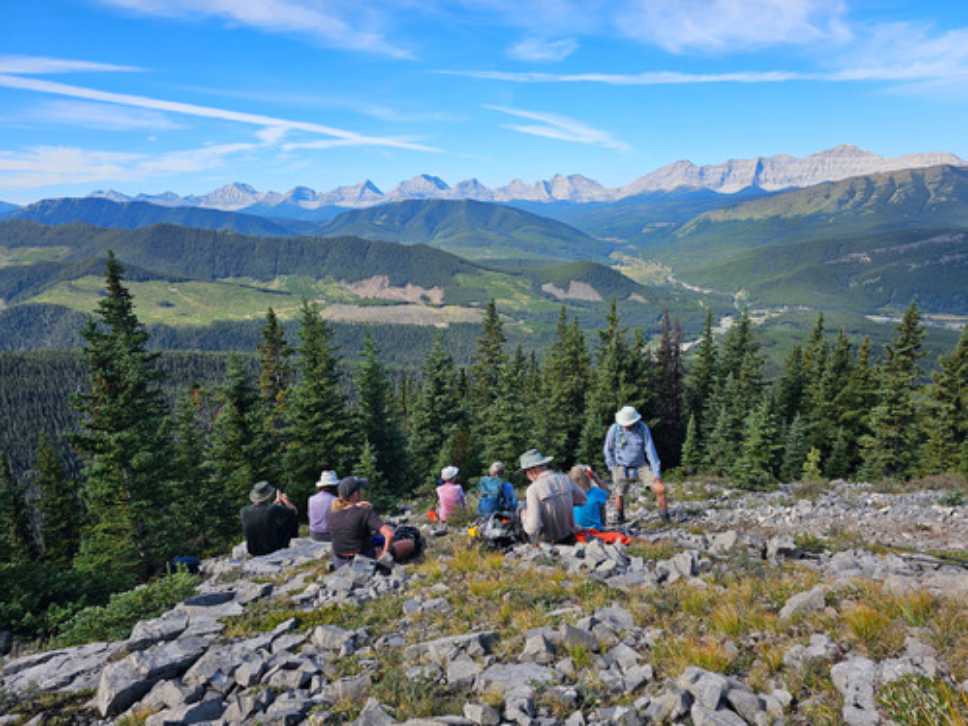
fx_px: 643
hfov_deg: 73.9
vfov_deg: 58.9
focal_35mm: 23
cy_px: 363
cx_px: 484
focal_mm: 6.3
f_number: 1.7
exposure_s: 1/457
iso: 10
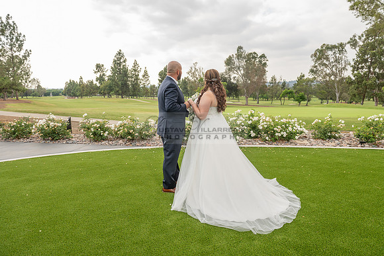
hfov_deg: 73.7
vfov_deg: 53.2
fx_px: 256
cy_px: 128
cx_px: 192
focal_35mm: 24
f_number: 5.6
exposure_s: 1/400
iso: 200
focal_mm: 24
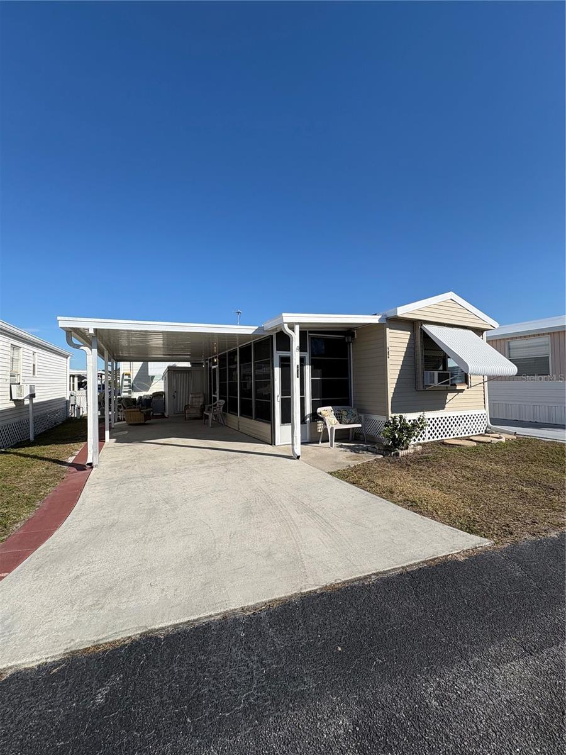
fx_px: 305
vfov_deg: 102.1
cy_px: 378
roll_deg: +2.3
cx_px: 283
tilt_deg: +0.4
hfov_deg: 85.7
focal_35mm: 14
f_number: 2.2
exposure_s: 1/3106
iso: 50
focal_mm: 2.22
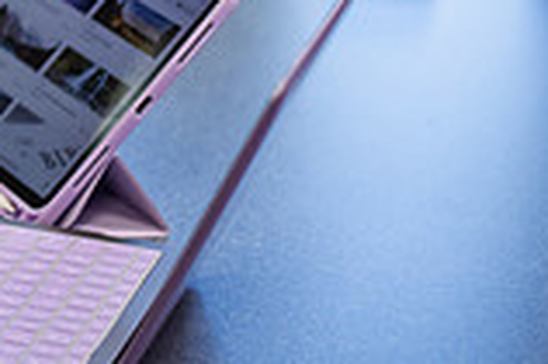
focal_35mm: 184
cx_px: -427
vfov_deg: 7.3
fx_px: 2798
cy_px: -185
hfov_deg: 10.5
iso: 800
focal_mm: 50
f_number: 2
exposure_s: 1/200
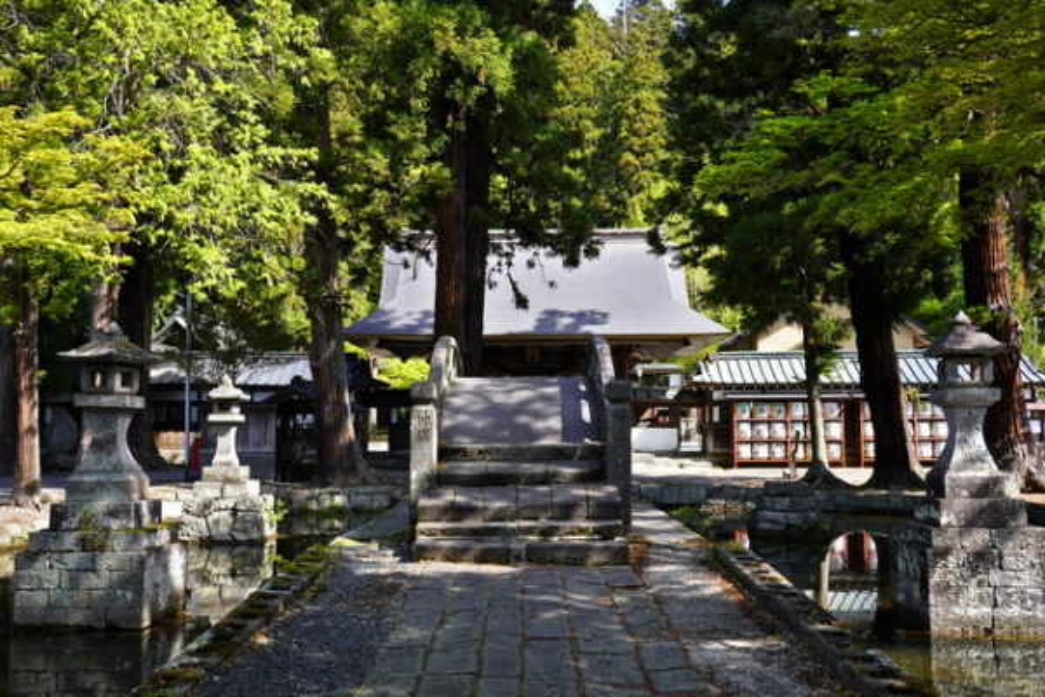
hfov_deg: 52.8
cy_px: 348
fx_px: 1054
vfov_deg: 36.6
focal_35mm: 36
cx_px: 522
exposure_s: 1/200
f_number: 7.1
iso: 250
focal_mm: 24.2
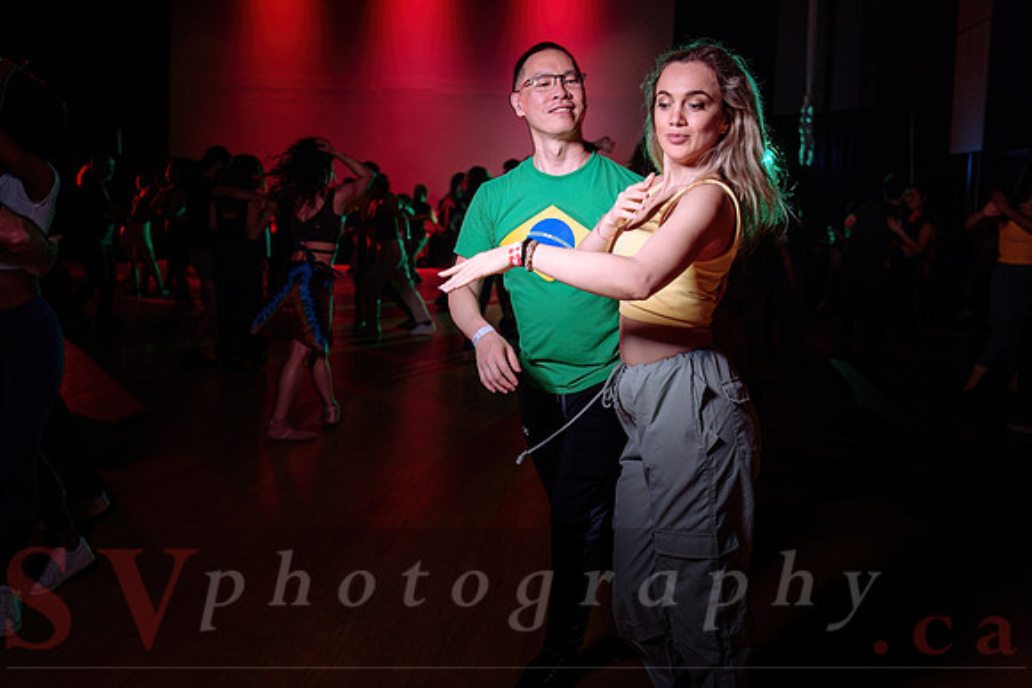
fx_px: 1025
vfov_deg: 37.1
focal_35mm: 36
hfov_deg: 53.4
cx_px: 515
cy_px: 300
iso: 800
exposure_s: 1/100
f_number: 2.8
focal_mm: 31
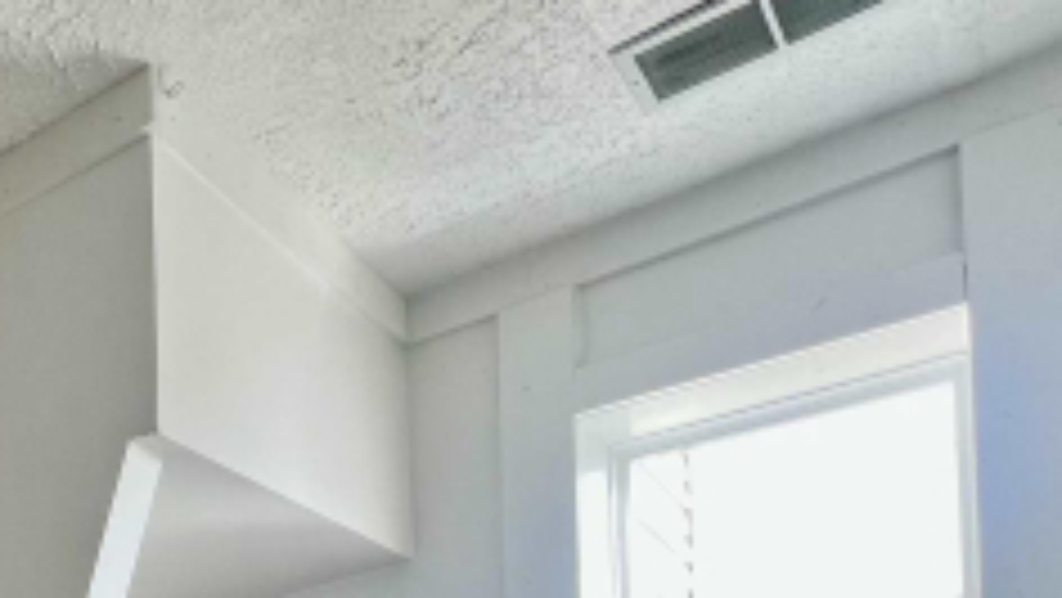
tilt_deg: +2.3
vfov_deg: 23.7
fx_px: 1127
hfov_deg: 43.8
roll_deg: +1.1
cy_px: 895
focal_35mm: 40
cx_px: 20
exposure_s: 1/99
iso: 50
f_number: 1.8
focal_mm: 1.57
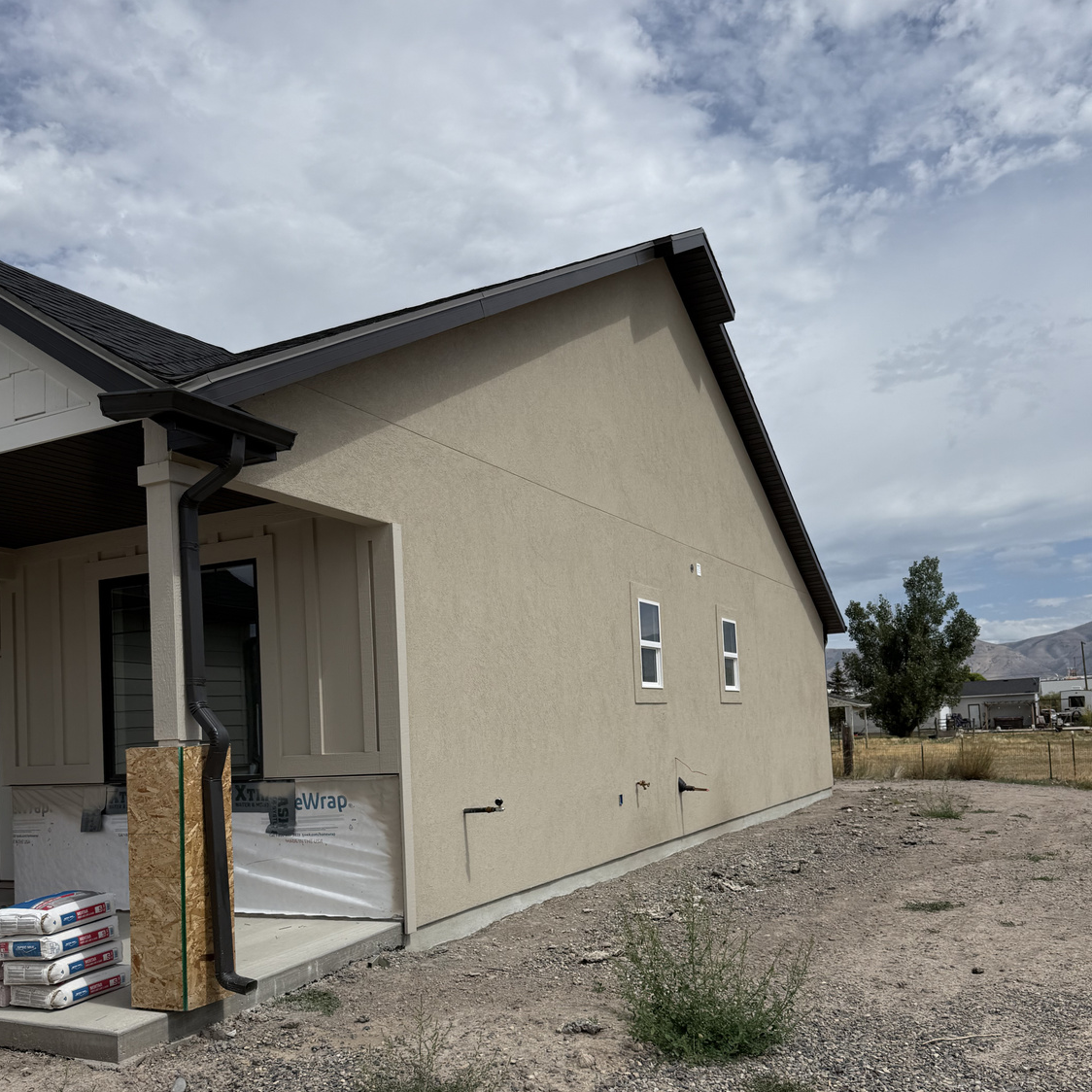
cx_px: 540
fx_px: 1035
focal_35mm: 29
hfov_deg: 55.6
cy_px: 684
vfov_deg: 55.0
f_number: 1.78
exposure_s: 1/11905
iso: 80
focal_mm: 6.76
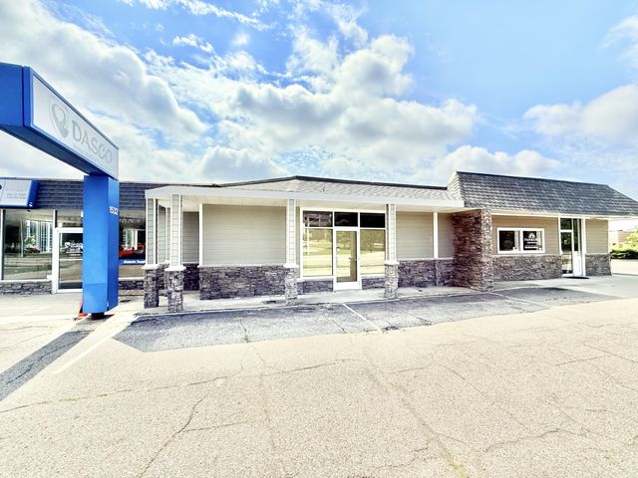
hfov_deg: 102.1
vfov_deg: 85.7
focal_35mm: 14
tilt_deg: -0.8
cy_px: 239
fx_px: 258
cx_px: 319
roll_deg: -0.9
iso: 64
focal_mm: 2.22
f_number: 2.2
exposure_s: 1/4425
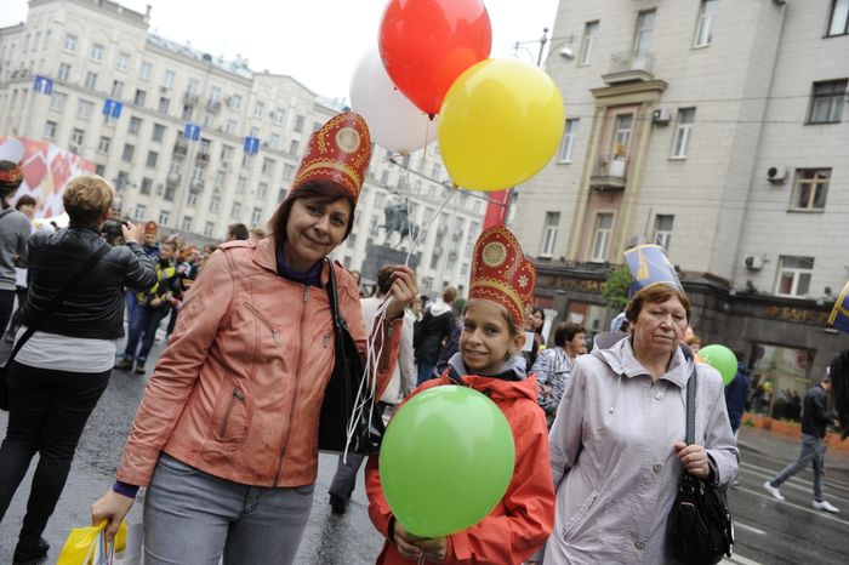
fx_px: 943
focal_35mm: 40
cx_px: 424
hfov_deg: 48.5
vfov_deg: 33.4
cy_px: 282
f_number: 4
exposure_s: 1/400
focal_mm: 40
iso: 400
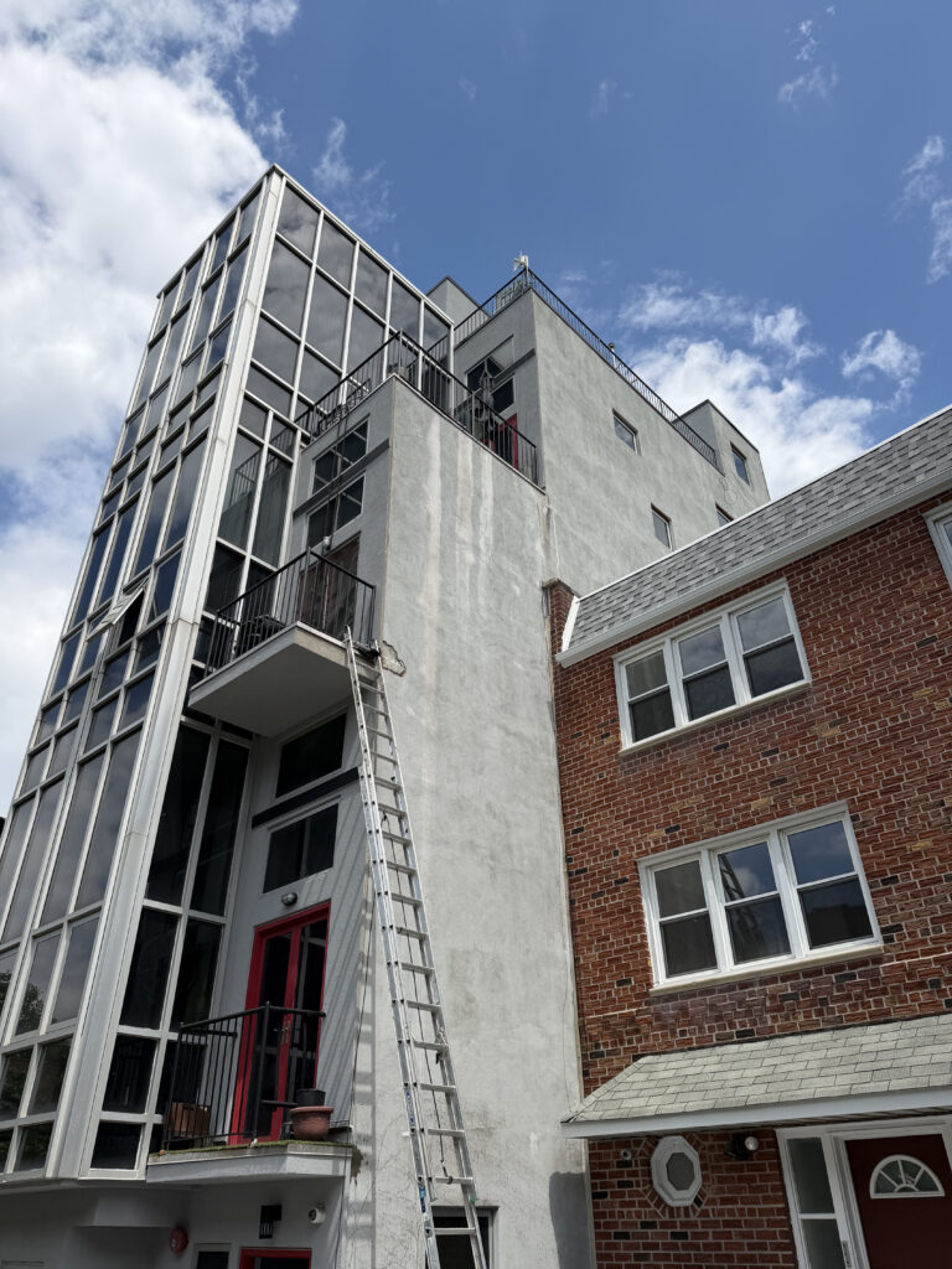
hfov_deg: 56.8
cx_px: 476
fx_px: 880
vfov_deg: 71.6
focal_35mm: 24
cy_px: 634
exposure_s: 1/6173
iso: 80
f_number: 1.78
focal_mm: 6.76
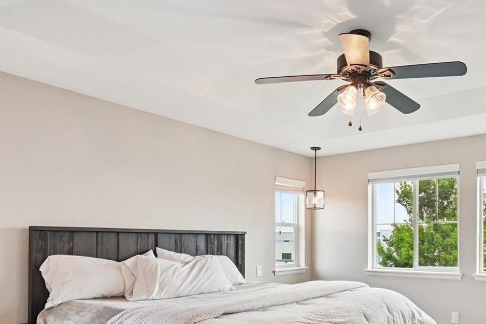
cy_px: 236
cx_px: 346
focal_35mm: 29
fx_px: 391
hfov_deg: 61.2
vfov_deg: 43.7
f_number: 10
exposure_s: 1/15
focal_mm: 17
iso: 400
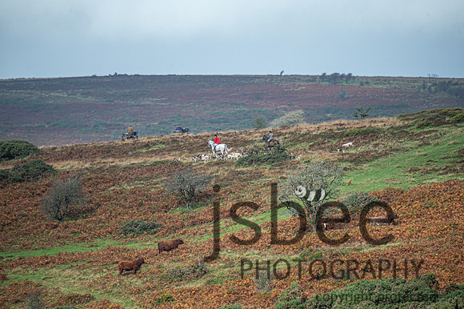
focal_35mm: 400
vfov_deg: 3.4
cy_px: 154
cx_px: 232
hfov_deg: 5.2
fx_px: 5152
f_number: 5.6
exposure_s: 1/1250
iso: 250
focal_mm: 400
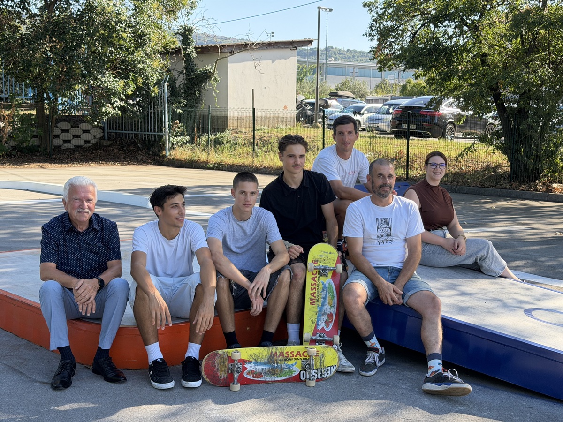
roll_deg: -1.0
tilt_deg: -7.9
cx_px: 282
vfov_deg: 30.3
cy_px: 211
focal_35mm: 48
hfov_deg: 39.7
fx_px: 781
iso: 80
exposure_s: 1/1027
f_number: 1.78
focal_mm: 6.76
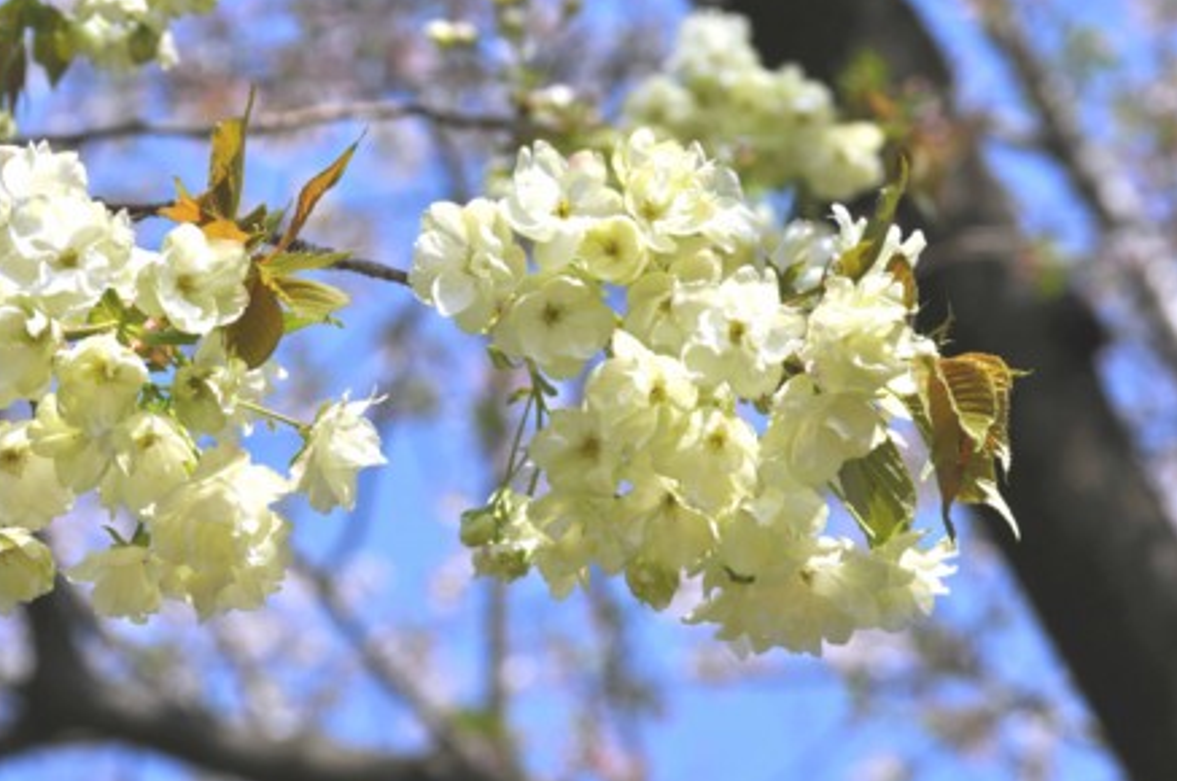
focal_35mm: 189
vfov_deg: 7.2
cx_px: 509
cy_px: 409
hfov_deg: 10.9
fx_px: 6170
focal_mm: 110
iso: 200
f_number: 10
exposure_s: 1/400
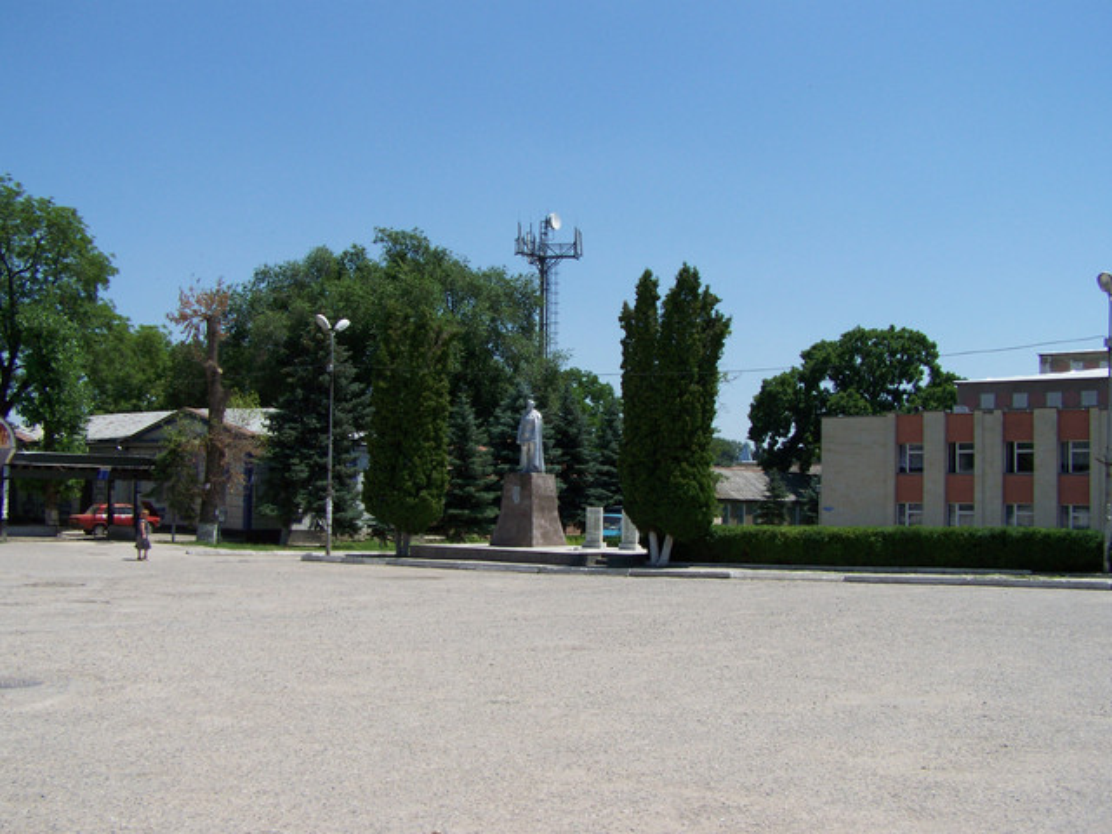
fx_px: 1221
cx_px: 556
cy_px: 417
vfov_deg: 37.7
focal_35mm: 38
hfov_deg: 49.0
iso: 64
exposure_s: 1/640
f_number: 4
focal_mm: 6.3
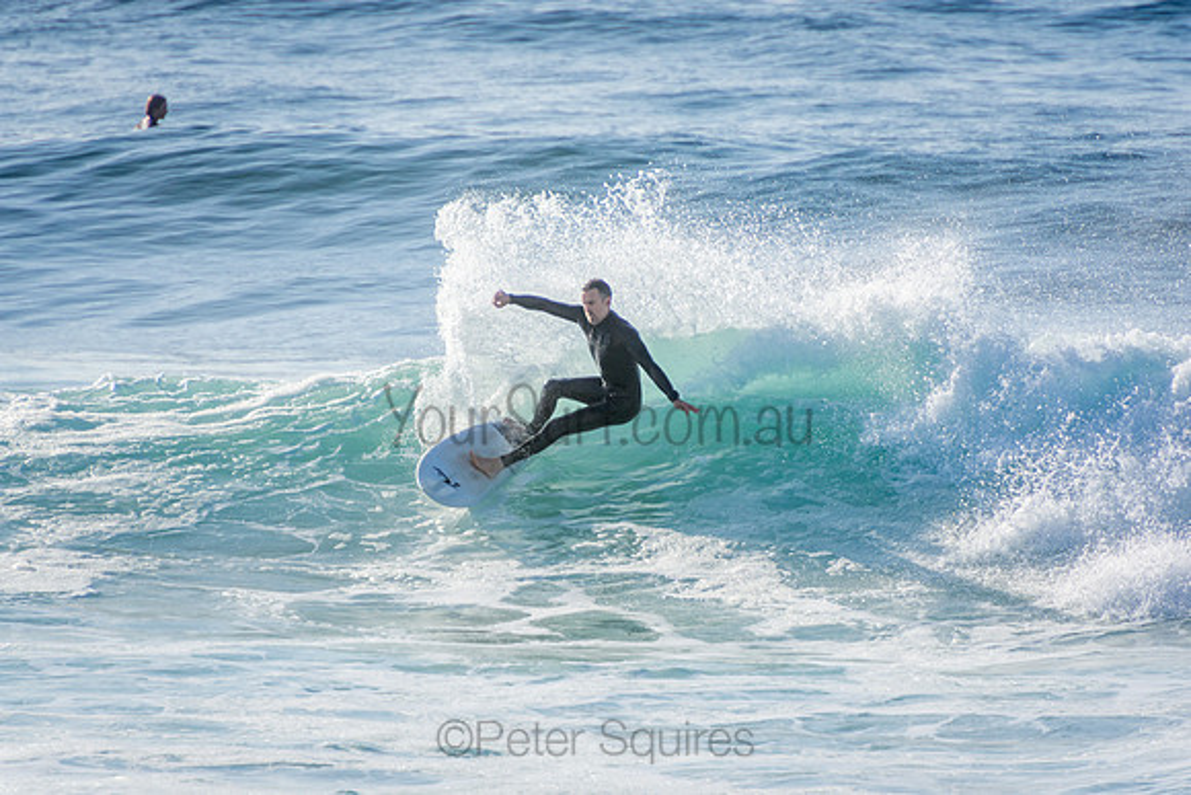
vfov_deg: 2.3
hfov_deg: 3.4
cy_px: 398
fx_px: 19854
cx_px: 596
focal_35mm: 600
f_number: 5.6
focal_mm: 400
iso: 200
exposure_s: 1/2000
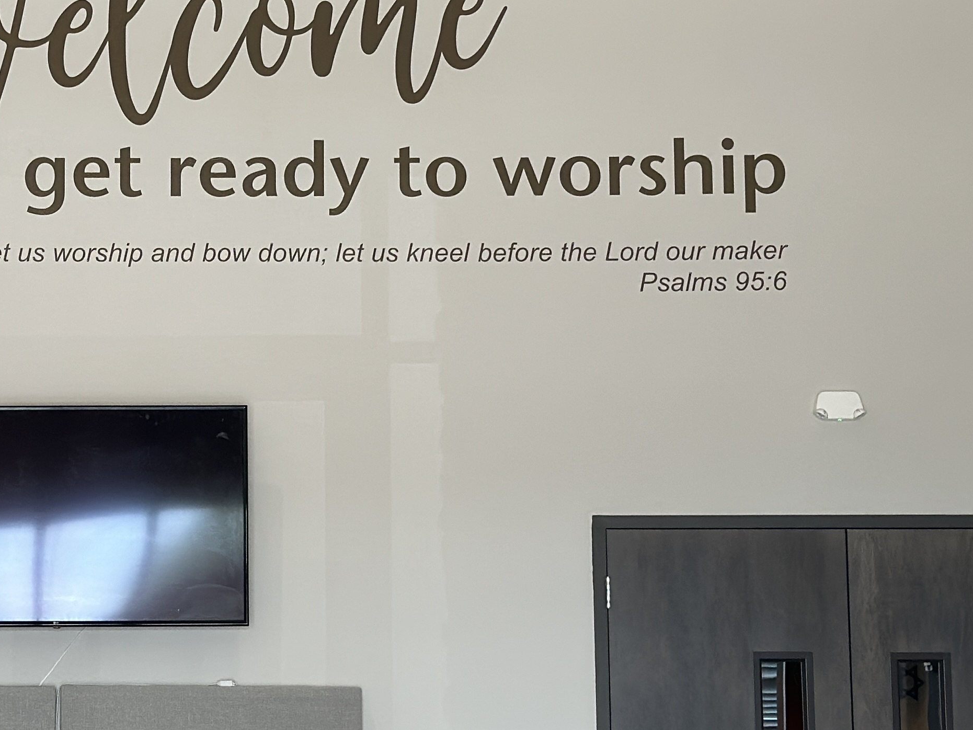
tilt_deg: +5.5
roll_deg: -0.5
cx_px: 129
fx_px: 2923
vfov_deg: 14.2
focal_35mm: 104
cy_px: 404
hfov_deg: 18.6
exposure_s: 1/120
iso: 80
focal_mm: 6.86
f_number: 1.78
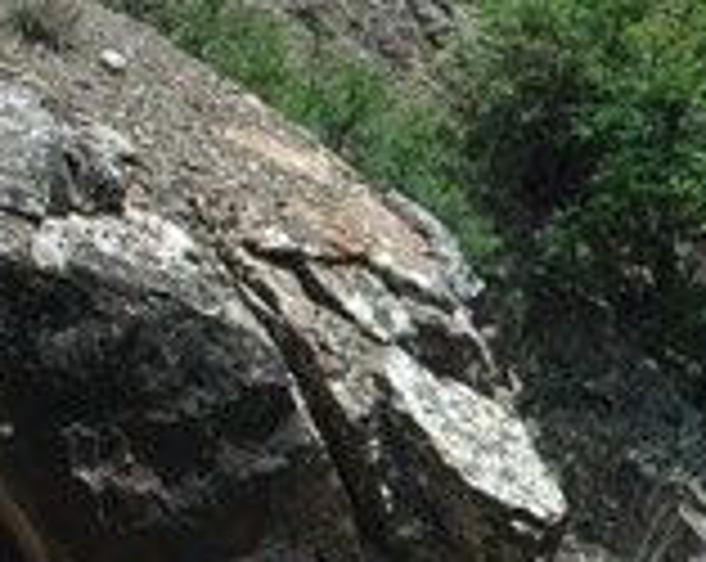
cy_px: 717
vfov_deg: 10.0
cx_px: 1111
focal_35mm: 151
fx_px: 3149
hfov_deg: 12.1
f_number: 10
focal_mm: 28
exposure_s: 1/250
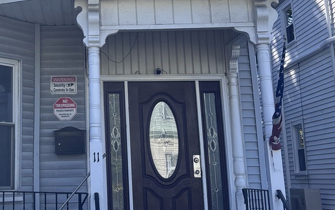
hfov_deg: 29.6
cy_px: 13
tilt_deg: +13.1
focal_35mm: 67
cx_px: 48
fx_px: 612
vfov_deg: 19.0
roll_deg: -0.4
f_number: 1.6
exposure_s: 1/2342
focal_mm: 5.96
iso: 50
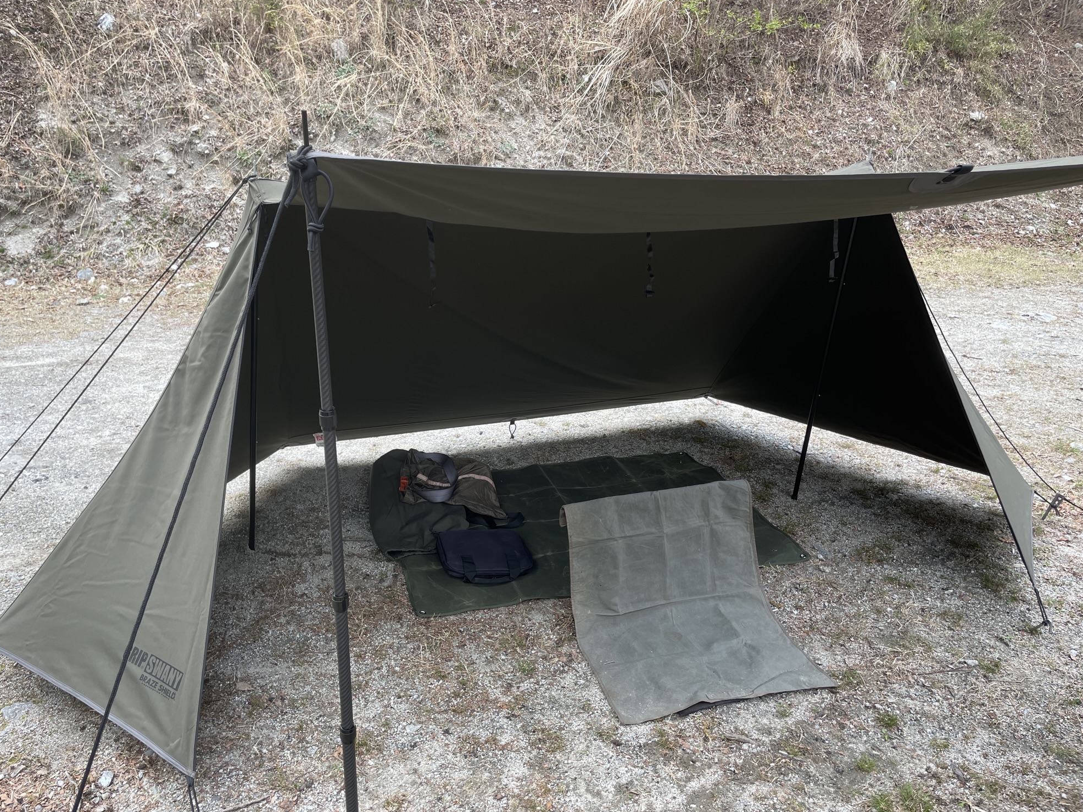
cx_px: 523
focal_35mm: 27
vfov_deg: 51.4
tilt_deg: -15.1
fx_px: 845
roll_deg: -0.2
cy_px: 408
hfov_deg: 65.3
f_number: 1.6
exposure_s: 1/129
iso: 32
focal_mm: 4.2
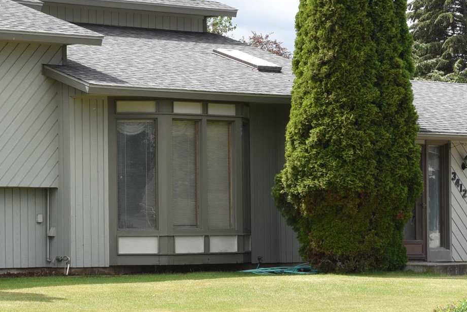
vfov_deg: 8.5
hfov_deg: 12.7
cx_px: 89
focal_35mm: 161
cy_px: 248
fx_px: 2089
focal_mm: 48
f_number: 13
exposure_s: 1/125
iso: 200
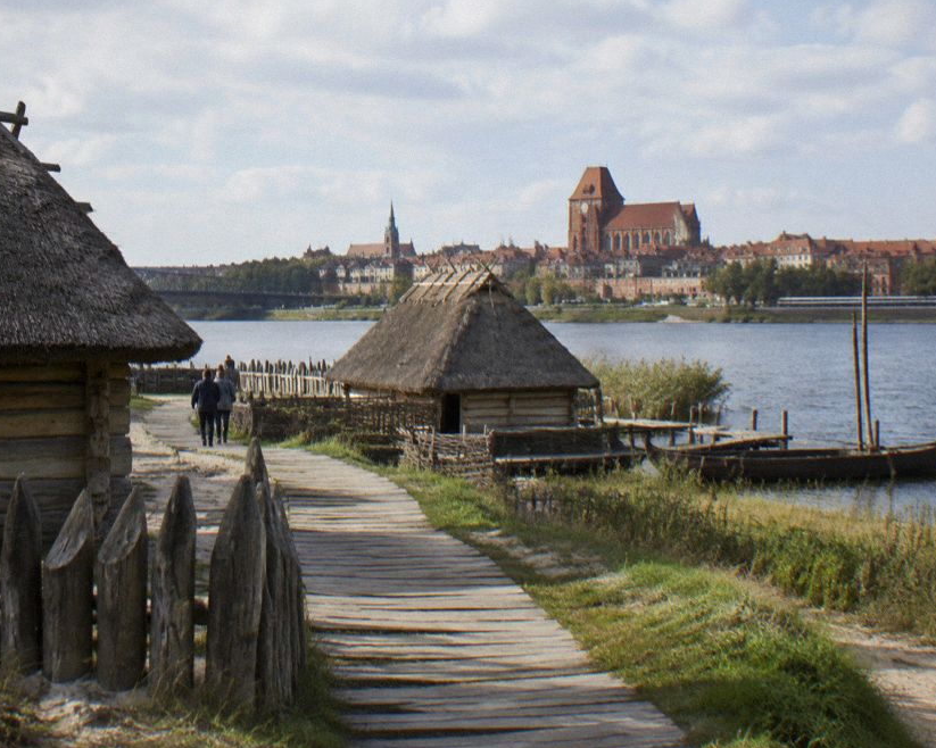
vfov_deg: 21.0
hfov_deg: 26.1
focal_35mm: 73
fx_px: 2022
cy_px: 374
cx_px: 503
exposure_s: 1/125
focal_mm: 64
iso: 200
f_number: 9
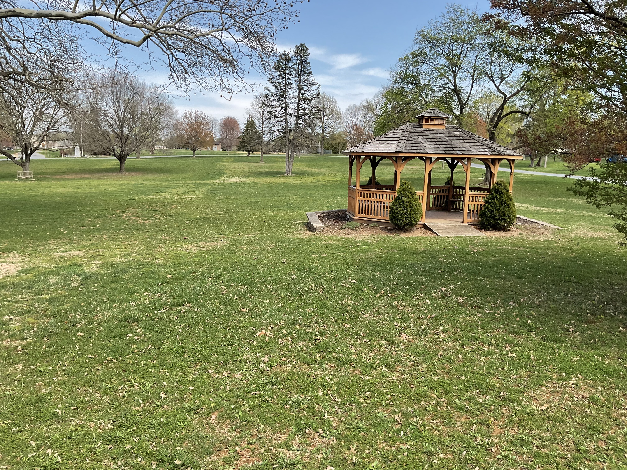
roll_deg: -1.8
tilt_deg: -10.5
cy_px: 235
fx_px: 525
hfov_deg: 61.7
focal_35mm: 29
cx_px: 314
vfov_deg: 48.2
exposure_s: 1/593
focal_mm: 3
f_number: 1.8
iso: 16
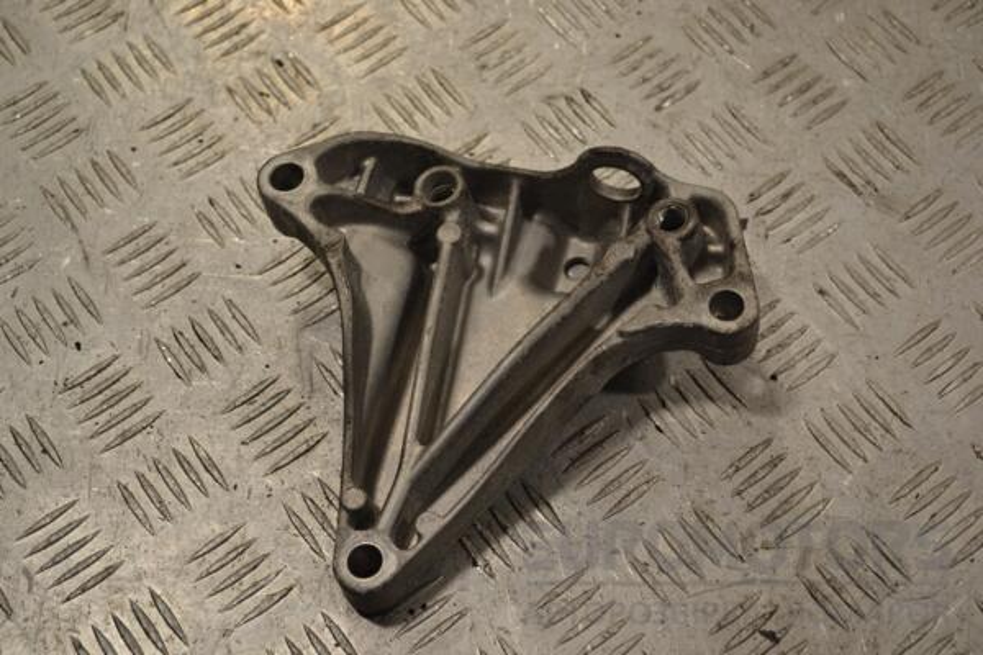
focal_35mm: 57
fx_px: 1556
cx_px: 492
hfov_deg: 35.1
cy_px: 328
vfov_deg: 23.8
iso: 220
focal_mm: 38
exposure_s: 1/125
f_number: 5.6
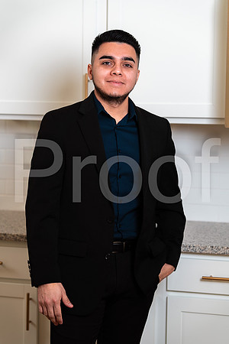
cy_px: 172
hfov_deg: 16.1
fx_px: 811
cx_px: 114
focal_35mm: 85
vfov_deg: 23.9
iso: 50
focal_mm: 85
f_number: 2.8
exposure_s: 1/160
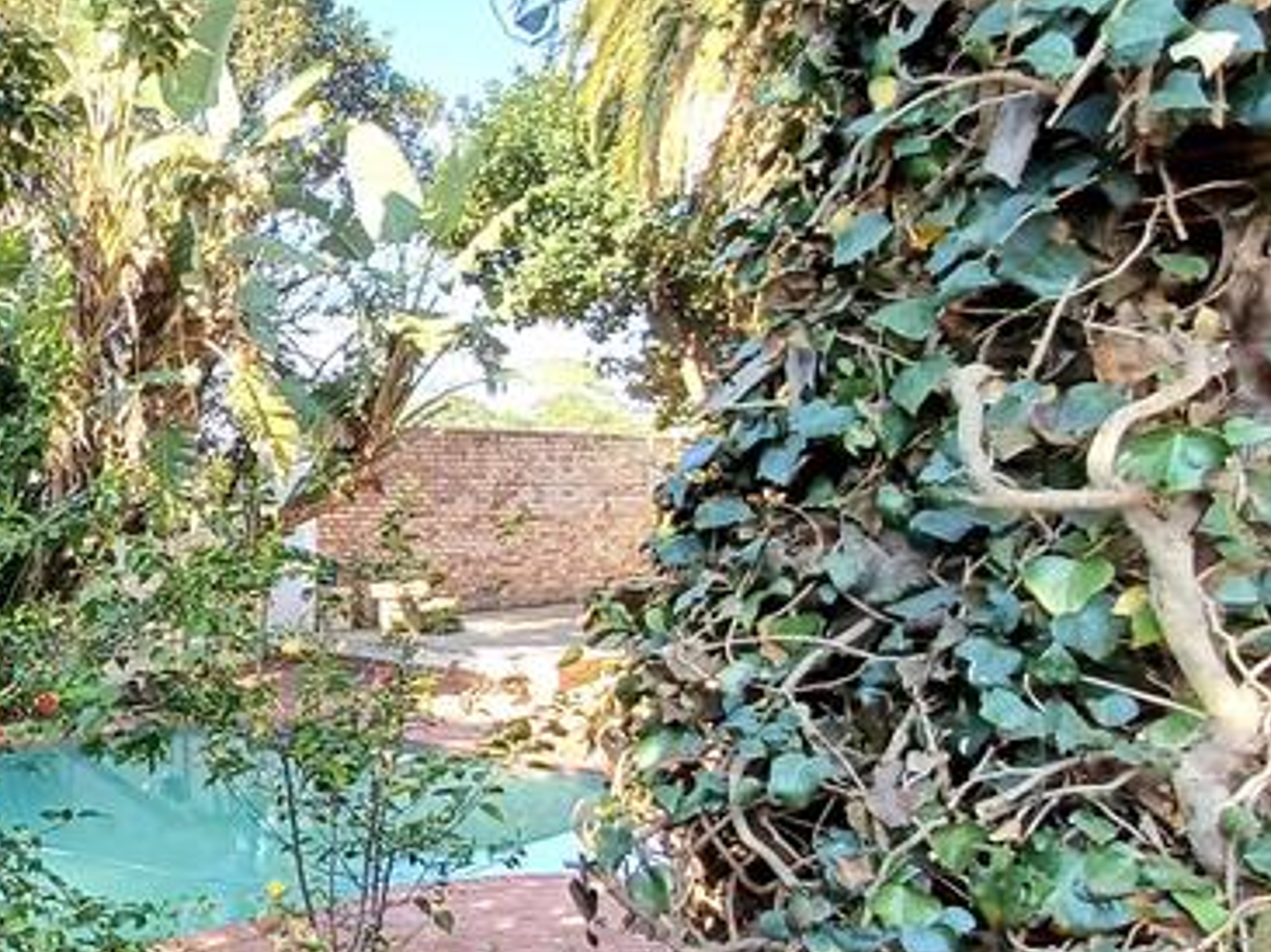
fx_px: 1284
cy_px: 646
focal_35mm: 35
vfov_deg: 40.1
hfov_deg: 43.5
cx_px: -52
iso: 40
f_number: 2.2
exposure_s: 1/133
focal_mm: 1.64
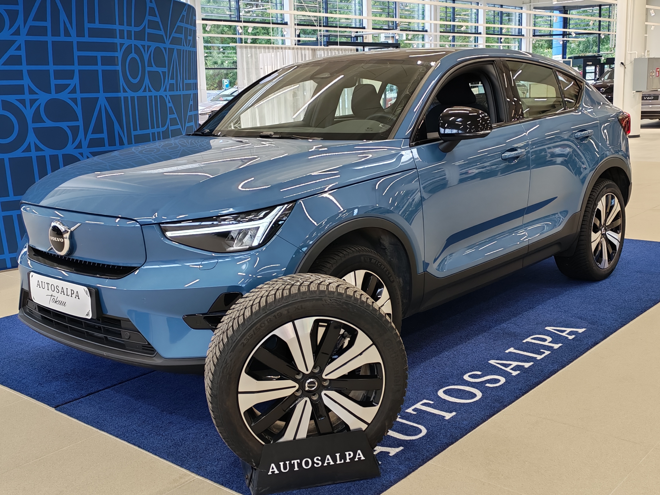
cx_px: 323
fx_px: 801
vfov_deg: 34.3
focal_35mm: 42
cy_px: 237
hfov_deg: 44.8
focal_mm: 6.12
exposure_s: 1/100
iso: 283
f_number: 1.9
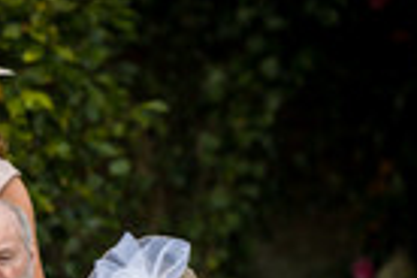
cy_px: 373
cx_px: -34
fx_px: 6301
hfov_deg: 3.8
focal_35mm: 544
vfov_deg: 2.5
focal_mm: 175
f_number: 2.8
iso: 100
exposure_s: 1/800
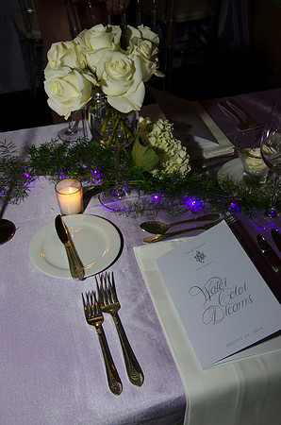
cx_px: 140
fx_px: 459
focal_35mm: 39
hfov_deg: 34.1
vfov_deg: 49.6
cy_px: 212
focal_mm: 26
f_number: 5.6
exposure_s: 1/60
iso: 400
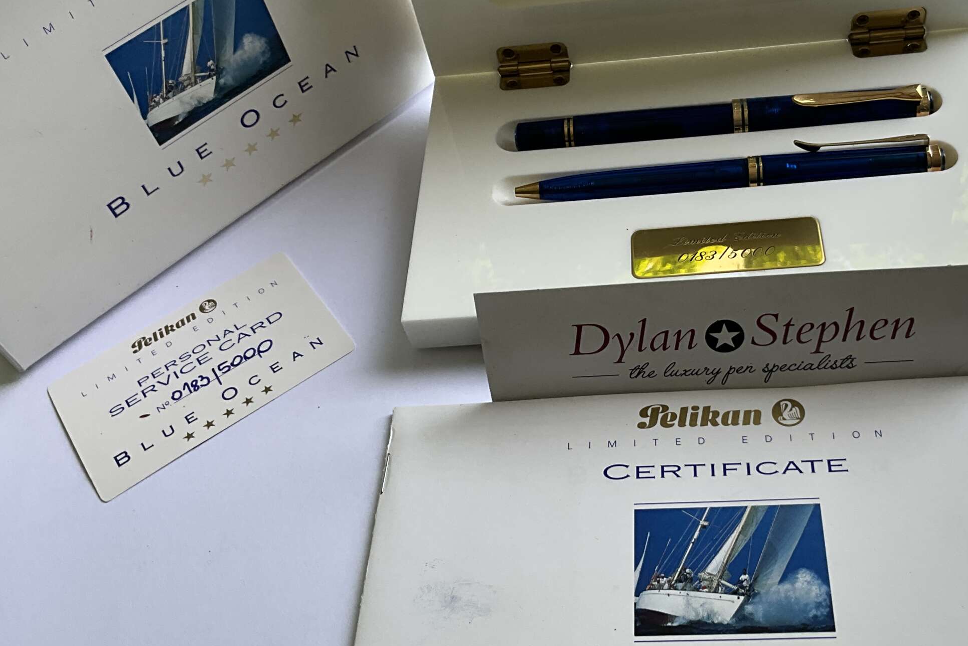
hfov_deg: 48.0
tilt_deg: -51.8
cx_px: 609
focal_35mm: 40
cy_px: 311
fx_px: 1076
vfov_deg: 33.4
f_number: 1.8
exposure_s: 1/149
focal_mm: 3
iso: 20
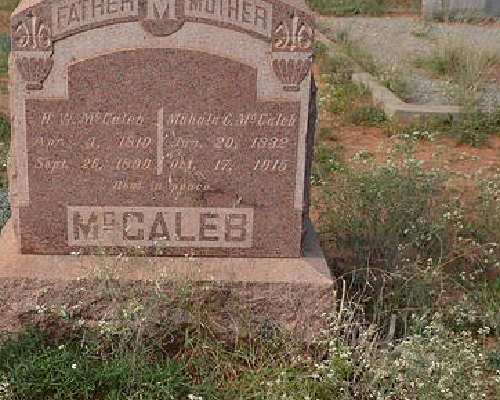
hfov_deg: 29.5
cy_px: 157
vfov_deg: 24.2
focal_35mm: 63
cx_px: 124
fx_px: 933
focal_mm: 28
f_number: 7.1
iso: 200
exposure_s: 1/200
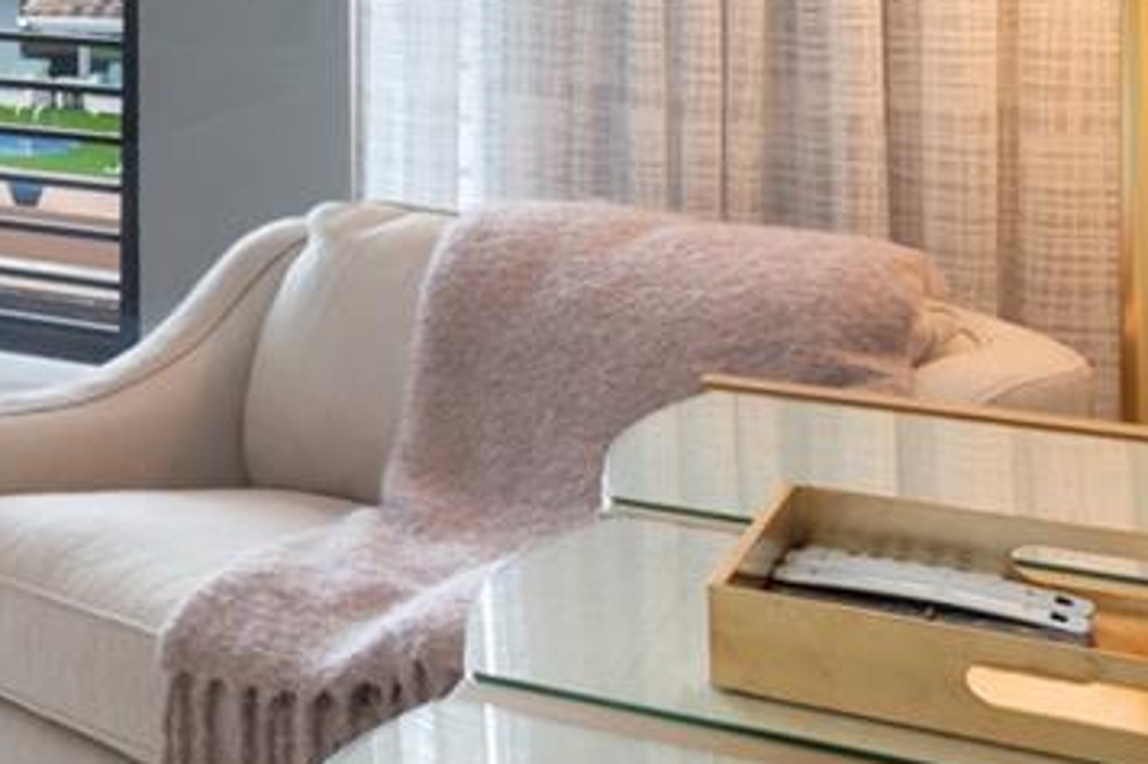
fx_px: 2295
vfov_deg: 18.1
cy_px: -106
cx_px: -1325
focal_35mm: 72
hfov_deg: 17.1
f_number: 11
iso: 500
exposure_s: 1/160
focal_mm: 16
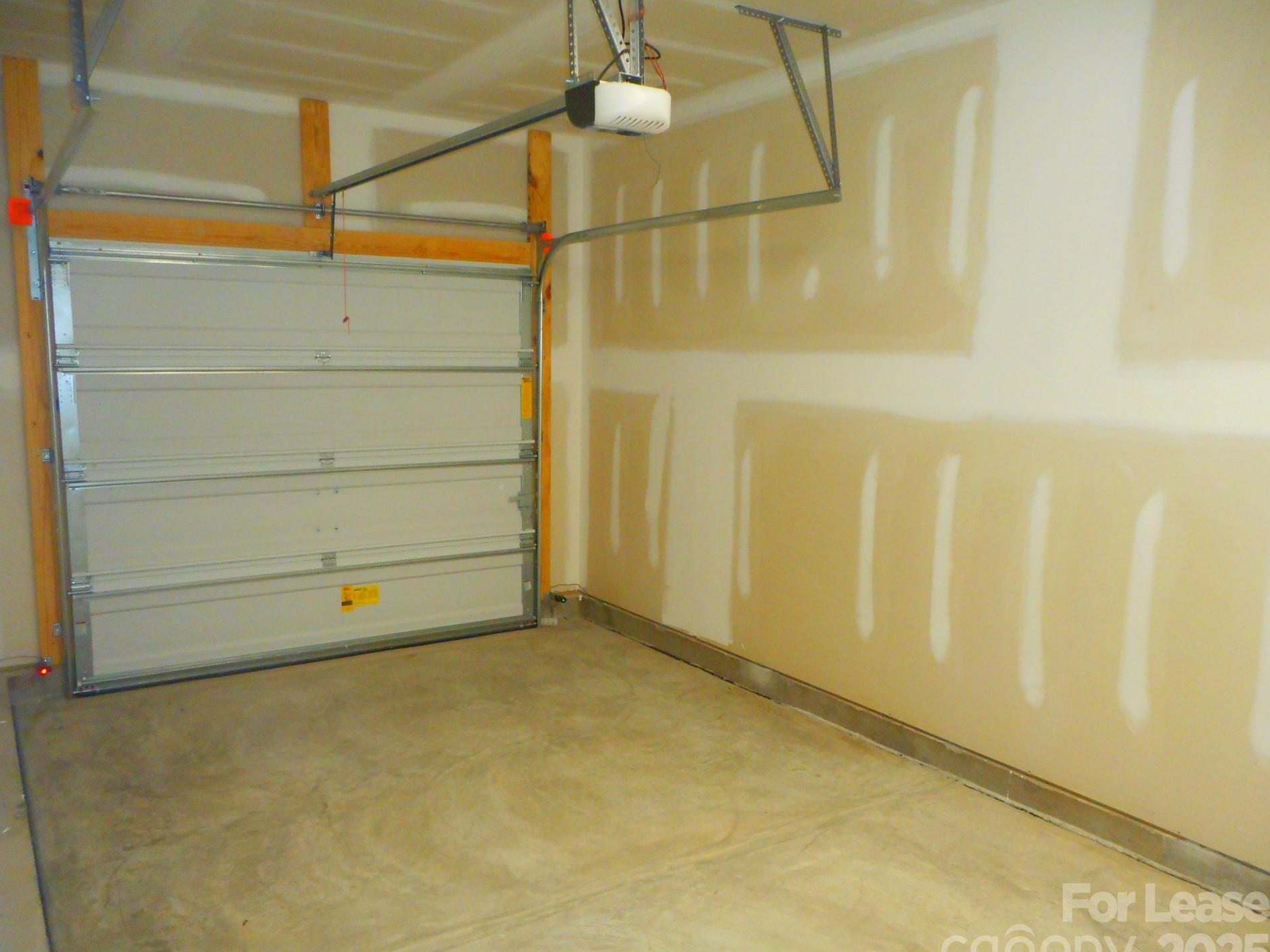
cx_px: 634
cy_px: 495
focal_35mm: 27
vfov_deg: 51.3
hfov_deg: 65.3
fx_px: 991
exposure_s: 1/25
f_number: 3.7
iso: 400
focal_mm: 4.5
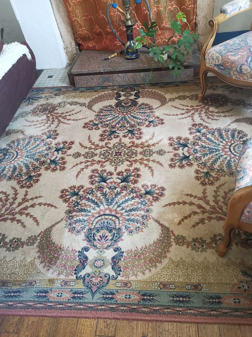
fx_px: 272
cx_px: 130
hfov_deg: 49.7
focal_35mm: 28
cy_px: 166
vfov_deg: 63.5
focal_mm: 5.58
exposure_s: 1/33.3
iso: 400
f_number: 1.8
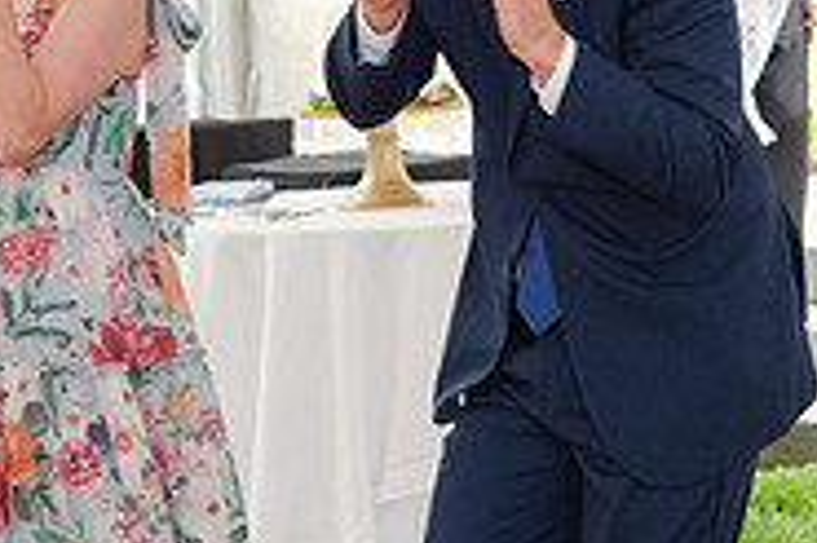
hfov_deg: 11.7
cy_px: 227
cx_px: 214
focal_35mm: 176
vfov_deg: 7.8
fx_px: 3991
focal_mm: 52
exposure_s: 1/200
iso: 1000
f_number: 4
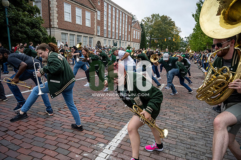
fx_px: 161
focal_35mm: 24
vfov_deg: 53.2
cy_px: 80
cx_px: 120
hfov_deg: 73.7
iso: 1000
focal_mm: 24
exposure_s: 1/1600
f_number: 4
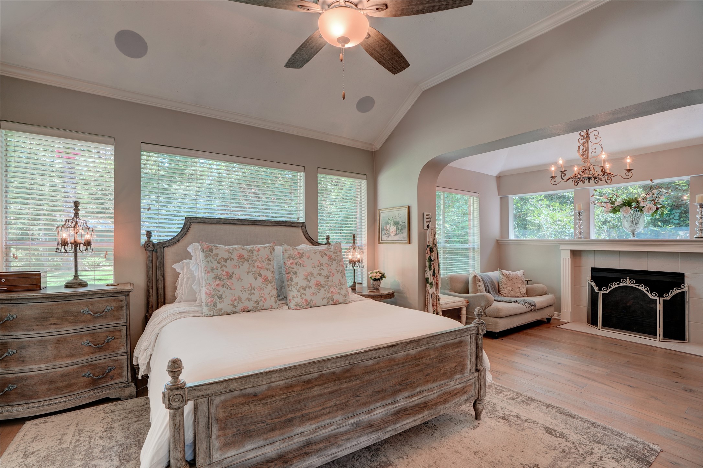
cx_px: 352
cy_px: 234
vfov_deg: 73.7
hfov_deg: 96.7
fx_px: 312
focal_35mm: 16
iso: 400
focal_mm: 16
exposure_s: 1/13
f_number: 8
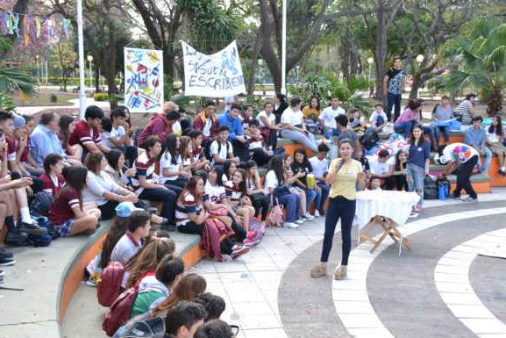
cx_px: 253
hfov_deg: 37.5
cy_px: 174
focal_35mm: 53
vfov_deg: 25.5
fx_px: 745
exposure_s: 1/60
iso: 400
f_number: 8
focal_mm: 34
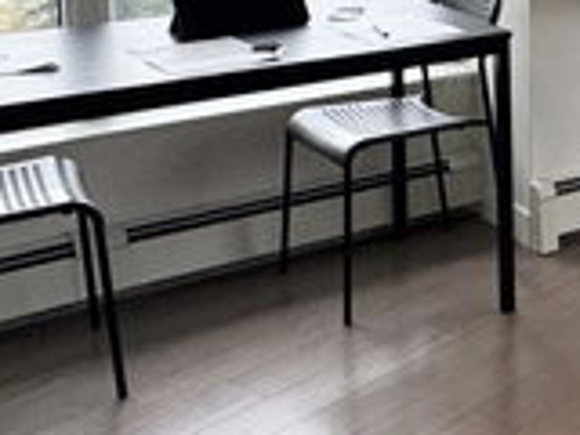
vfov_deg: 19.8
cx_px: 924
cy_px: -76
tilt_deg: -6.4
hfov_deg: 21.9
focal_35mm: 70
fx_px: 1173
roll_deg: -1.1
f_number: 2.2
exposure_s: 1/120
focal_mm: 2.22
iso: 80
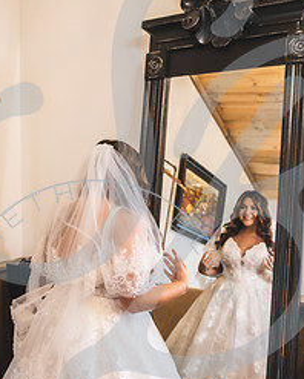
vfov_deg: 44.7
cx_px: 163
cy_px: 206
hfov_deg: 36.5
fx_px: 461
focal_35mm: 41
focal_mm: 24
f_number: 2.8
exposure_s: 1/125
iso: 1600
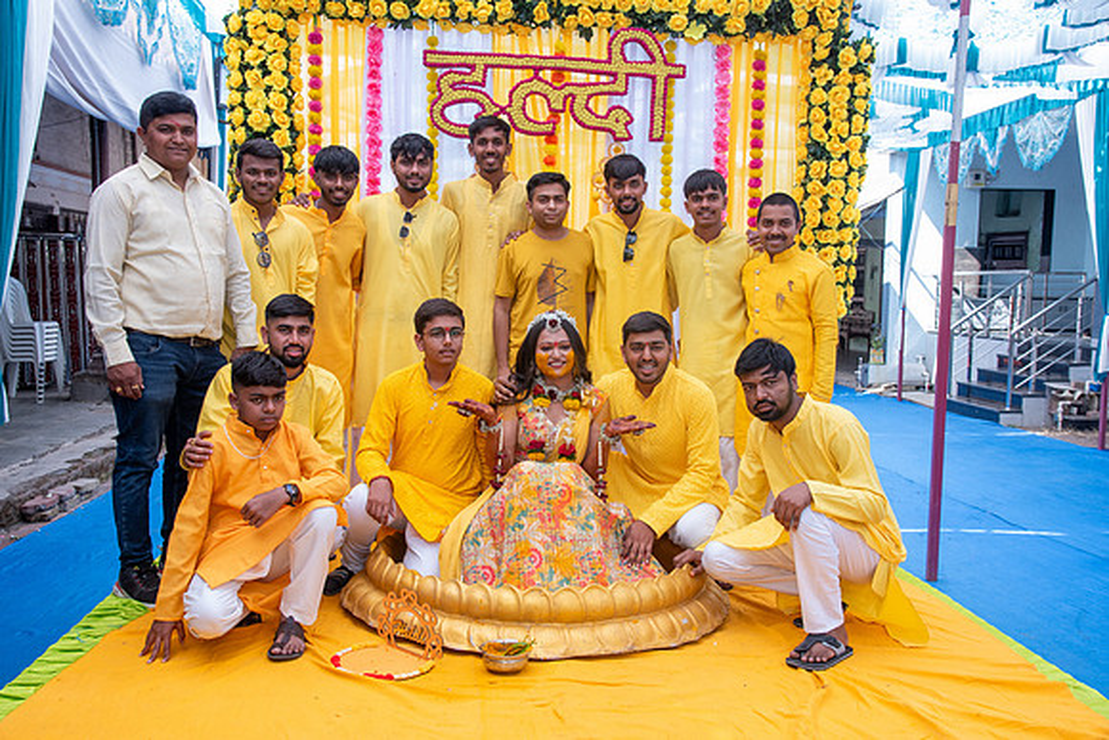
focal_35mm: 34
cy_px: 370
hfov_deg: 55.8
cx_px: 554
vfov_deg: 38.9
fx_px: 1048
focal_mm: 34
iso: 800
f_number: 8
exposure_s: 1/160
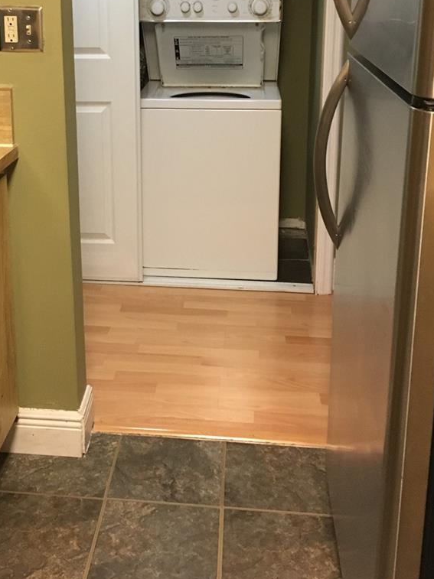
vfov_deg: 40.1
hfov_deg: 31.3
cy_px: 142
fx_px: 770
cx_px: 145
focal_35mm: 46
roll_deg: +1.7
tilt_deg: -12.7
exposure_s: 1/15
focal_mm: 4.15
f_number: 2.2
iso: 200
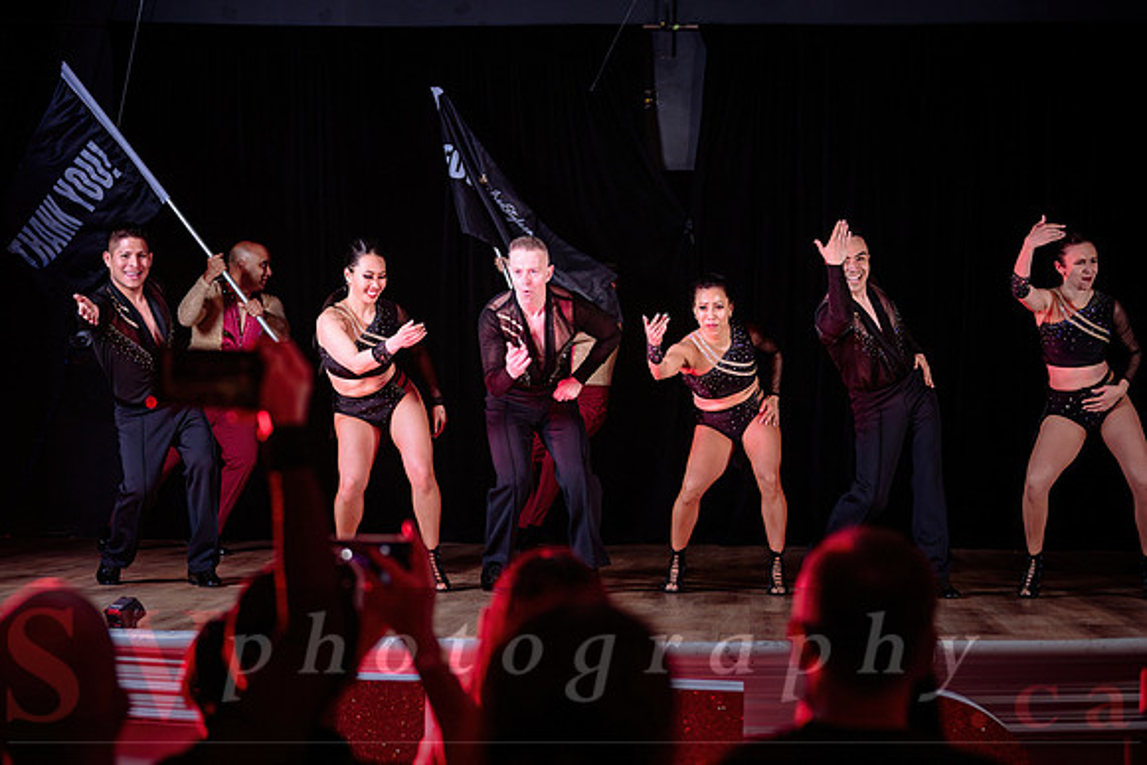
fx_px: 2394
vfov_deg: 18.2
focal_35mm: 75
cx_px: 534
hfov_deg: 26.9
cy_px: 359
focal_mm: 70
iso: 400
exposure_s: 1/200
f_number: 3.2
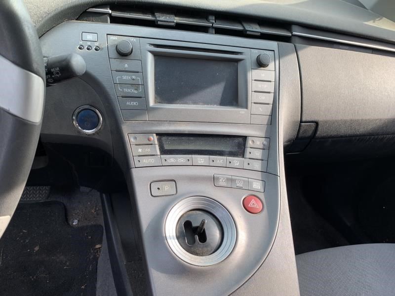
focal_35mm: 26
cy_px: 148
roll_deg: -7.4
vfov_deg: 53.1
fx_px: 297
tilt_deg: -34.4
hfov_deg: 67.3
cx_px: 198
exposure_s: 1/144
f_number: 1.8
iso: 25
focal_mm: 4.25
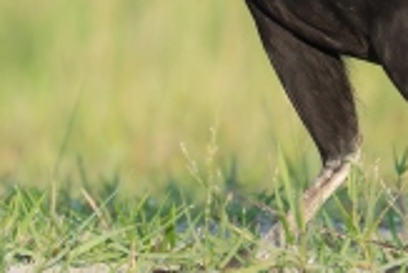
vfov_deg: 1.0
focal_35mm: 1422
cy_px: -270
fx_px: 16130
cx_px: 400
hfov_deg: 1.4
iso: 2000
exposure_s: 1/2500
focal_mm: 290
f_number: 6.3
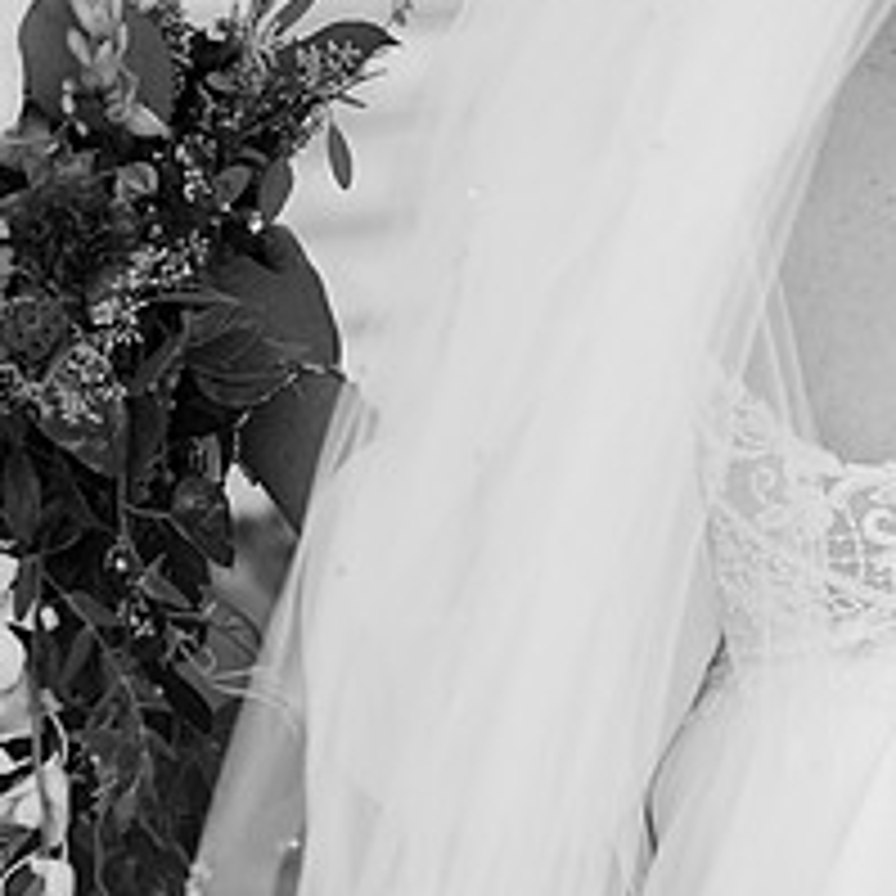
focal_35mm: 124
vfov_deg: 14.1
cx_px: 837
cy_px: 407
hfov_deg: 13.9
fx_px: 3631
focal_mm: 50
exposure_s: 1/1250
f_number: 2.8
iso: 400
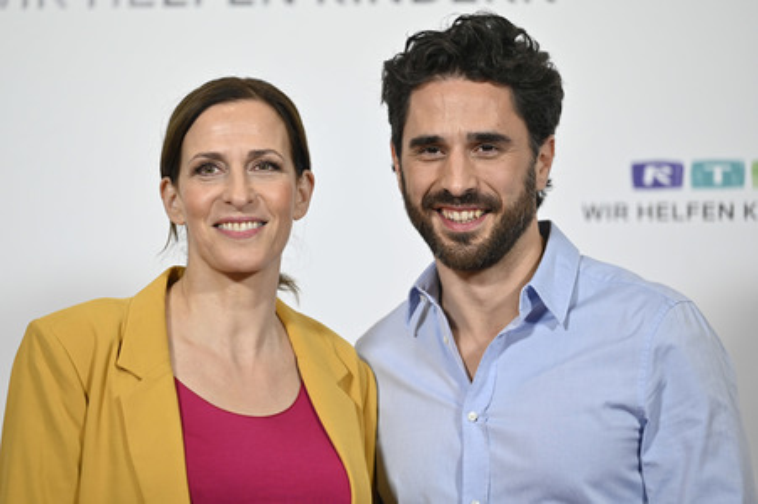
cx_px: 379
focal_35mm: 160
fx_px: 3366
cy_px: 252
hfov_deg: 12.8
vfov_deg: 8.6
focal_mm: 160
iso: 1000
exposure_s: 1/640
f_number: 2.8
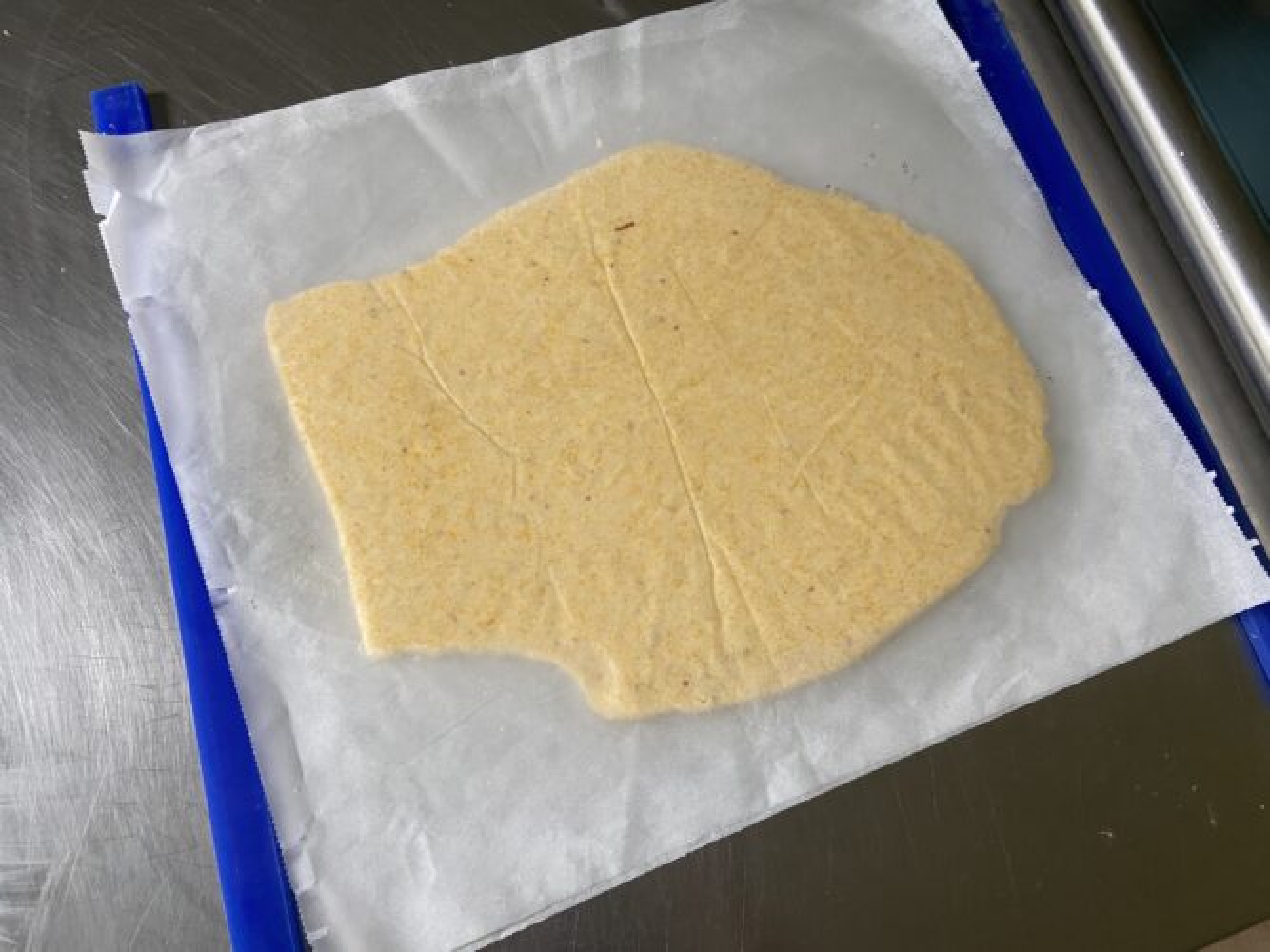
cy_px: 476
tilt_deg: -71.2
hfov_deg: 67.3
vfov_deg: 53.0
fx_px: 954
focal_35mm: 26
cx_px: 635
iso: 125
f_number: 1.8
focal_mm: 4.25
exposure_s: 1/92
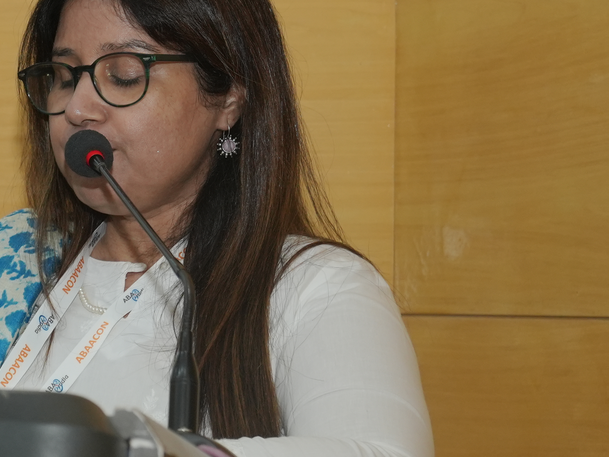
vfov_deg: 9.3
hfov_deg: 11.9
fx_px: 2797
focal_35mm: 159
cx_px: -272
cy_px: 273
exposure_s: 1/160
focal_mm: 46
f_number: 4
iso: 640
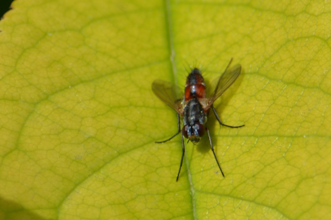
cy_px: 110
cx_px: 166
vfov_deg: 3.1
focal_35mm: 450
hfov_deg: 4.6
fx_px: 4137
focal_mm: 300
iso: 100
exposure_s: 1/250
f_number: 8
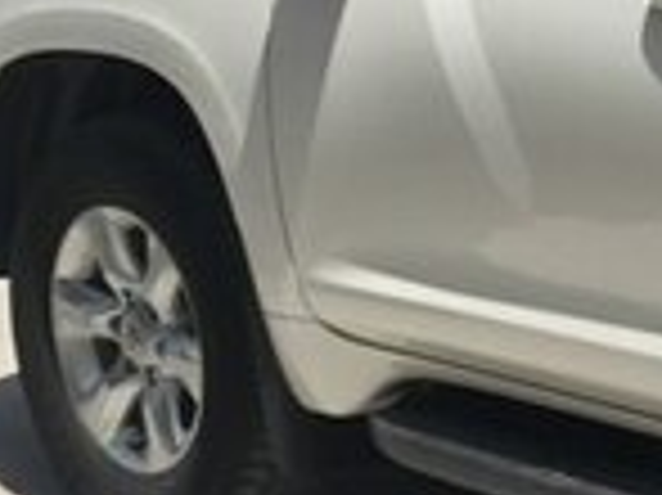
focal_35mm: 126
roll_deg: -2.6
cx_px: 1301
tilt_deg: -10.4
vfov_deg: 11.7
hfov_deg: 13.5
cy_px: 101
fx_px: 2408
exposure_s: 1/1451
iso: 20
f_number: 1.8
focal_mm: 3.99
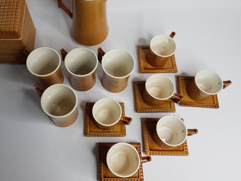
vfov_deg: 44.0
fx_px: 223
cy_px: 77
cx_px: 96
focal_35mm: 32
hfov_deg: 56.4
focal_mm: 4.2
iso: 40
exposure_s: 1/112
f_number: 1.7
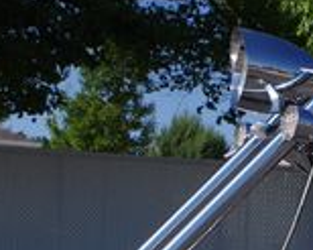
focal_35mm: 117
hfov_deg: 15.8
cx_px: 376
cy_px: 265
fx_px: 1083
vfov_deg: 13.0
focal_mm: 20
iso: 100
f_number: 8
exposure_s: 1/400
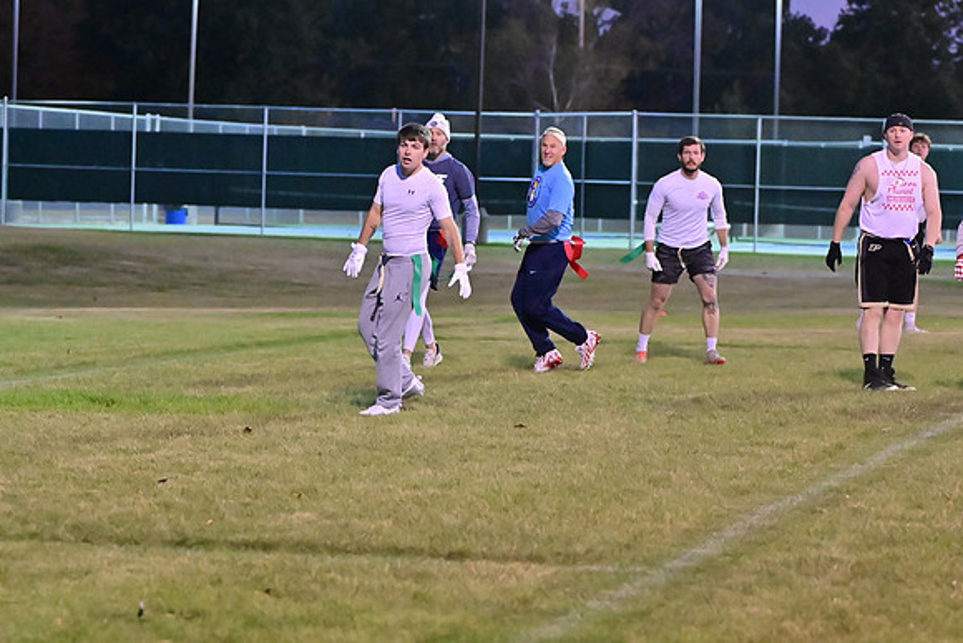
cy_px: 322
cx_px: 482
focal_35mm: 150
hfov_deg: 13.7
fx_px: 4013
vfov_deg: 9.2
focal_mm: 100
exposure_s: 1/400
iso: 6400
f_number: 4
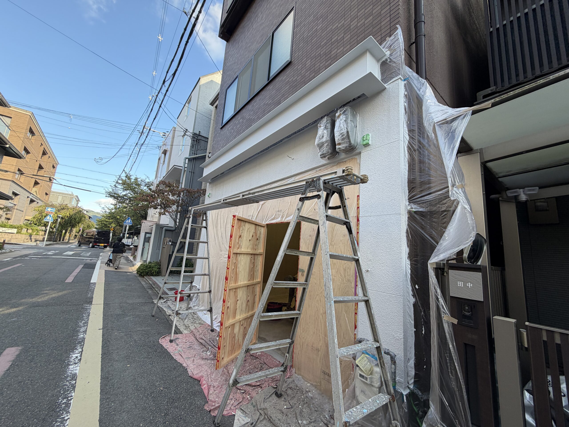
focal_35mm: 14
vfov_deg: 85.7
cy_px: 214
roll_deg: -4.4
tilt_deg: +9.9
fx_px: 230
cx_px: 284
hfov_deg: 102.1
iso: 40
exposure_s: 1/173
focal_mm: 2.22
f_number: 2.2
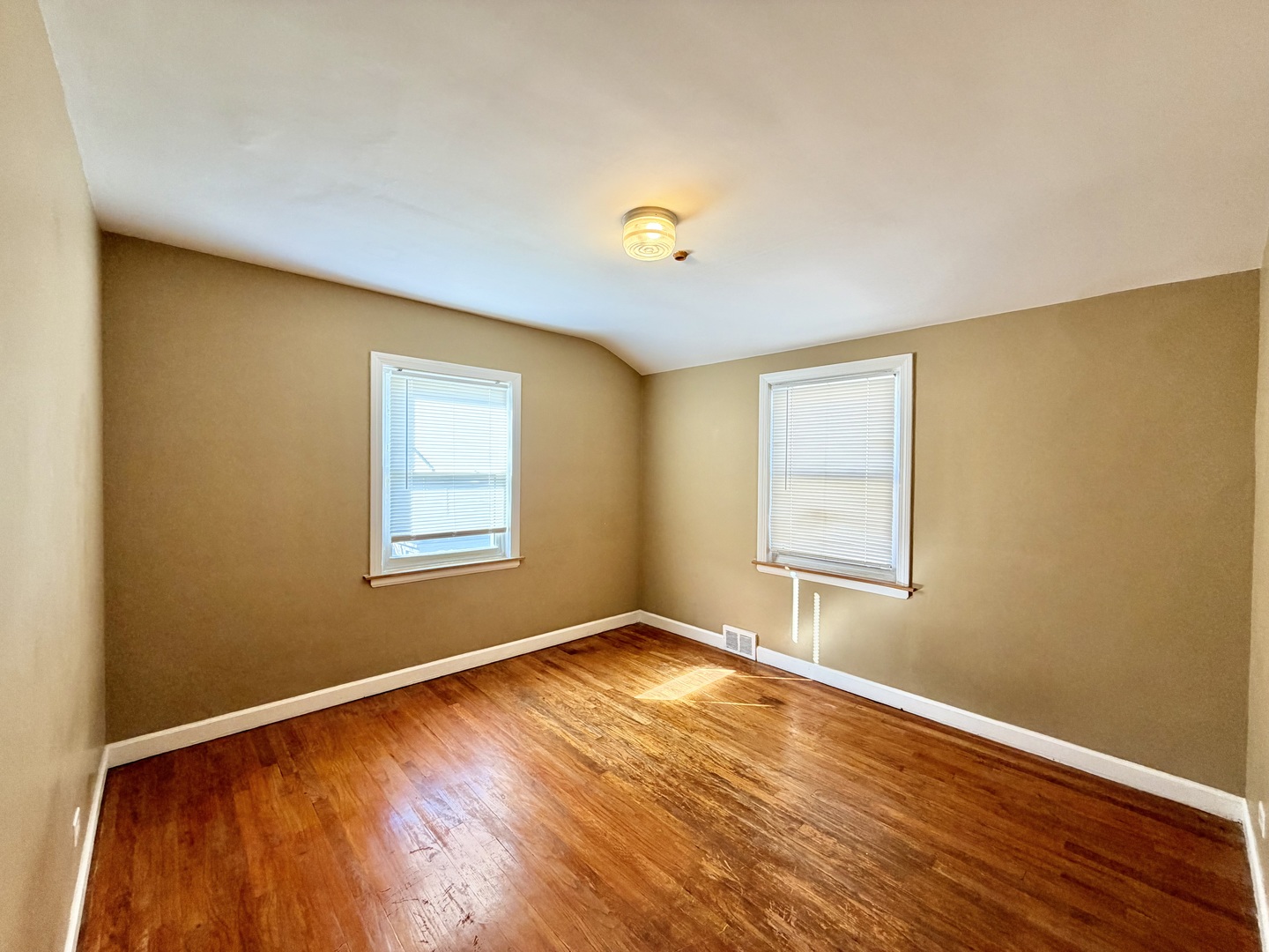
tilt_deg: -1.2
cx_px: 634
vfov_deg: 85.7
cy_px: 476
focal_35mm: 14
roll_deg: +0.6
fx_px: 513
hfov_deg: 102.1
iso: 125
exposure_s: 1/120
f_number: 2.2
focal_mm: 2.22
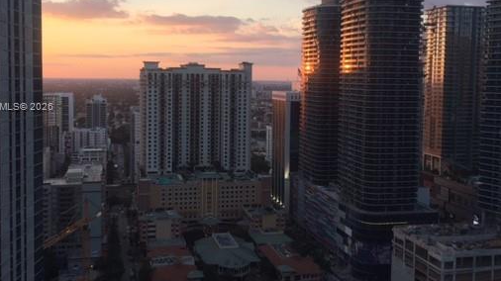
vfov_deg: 29.5
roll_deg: -1.0
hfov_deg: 50.5
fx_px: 531
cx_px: 235
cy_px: 107
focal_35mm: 40
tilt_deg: -4.2
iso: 32
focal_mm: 4.15
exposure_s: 1/319
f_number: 2.2
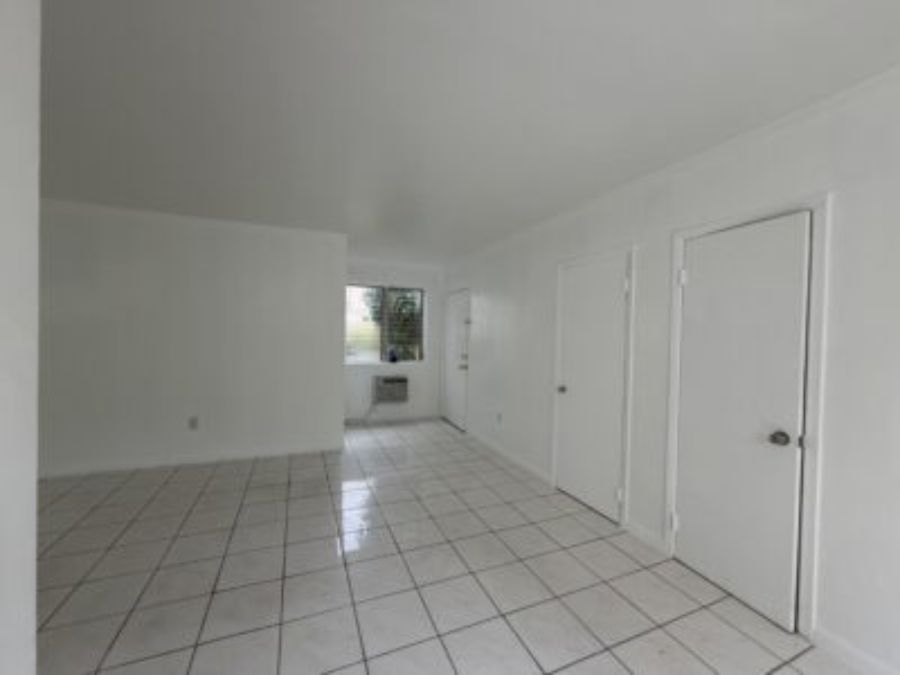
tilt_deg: -2.1
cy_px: 338
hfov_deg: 102.1
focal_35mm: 14
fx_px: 364
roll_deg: +0.6
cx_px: 450
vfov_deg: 85.7
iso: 160
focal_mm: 2.22
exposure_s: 1/121
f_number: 2.2
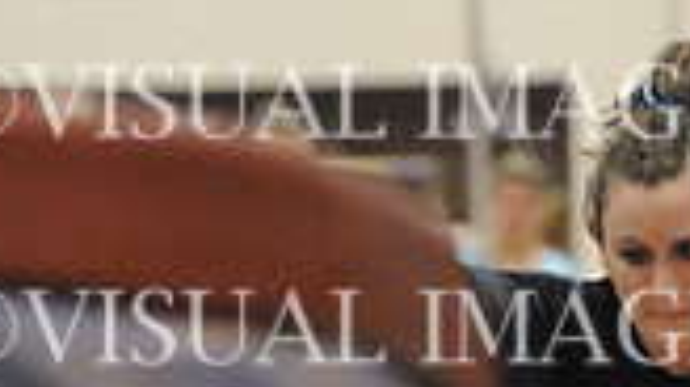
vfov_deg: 1.9
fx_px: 11482
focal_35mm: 628
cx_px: 749
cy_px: 437
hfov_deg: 3.4
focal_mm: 170
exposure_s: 1/500
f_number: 3.2
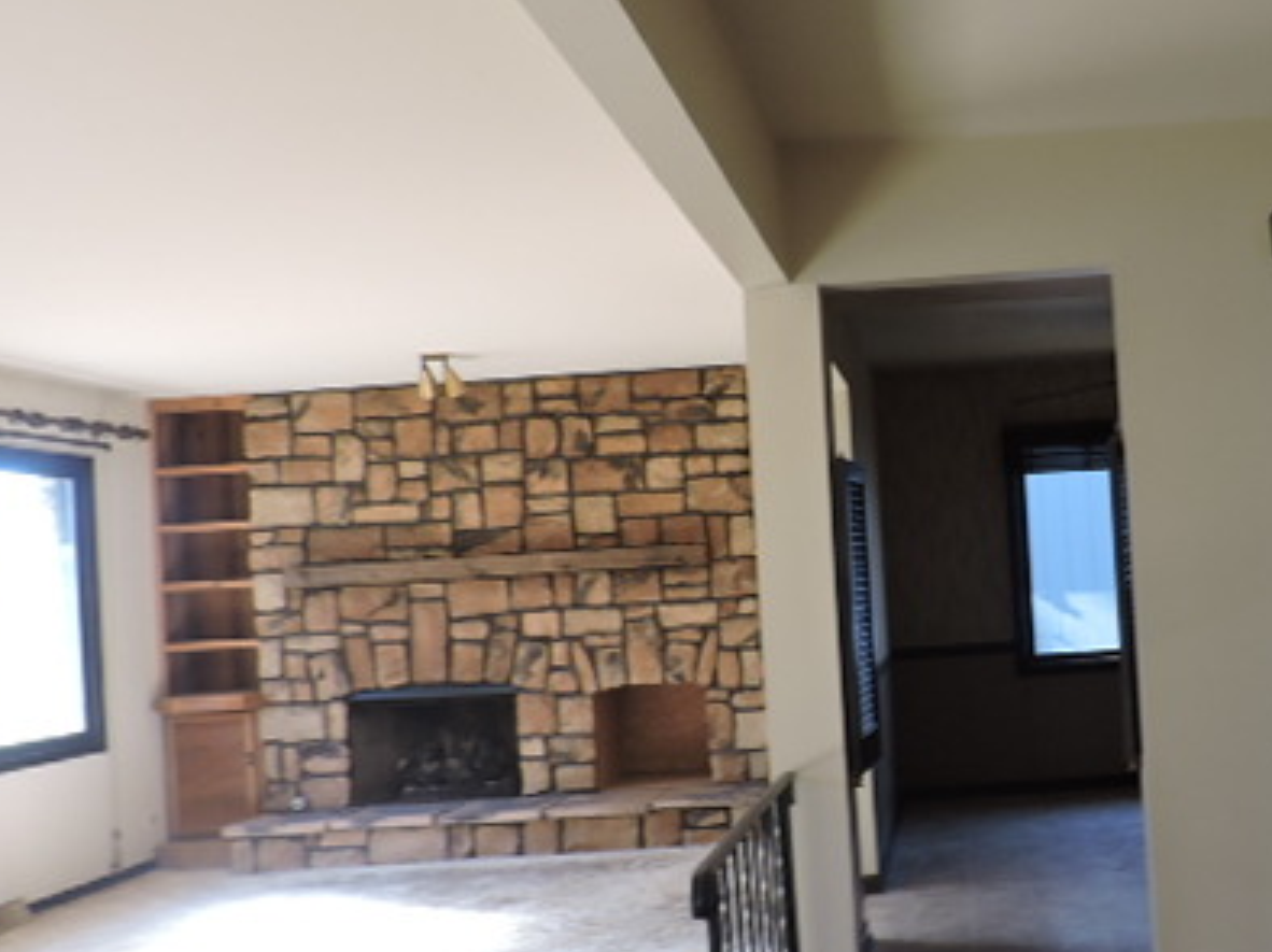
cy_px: 536
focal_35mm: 39
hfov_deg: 45.9
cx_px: 981
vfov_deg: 36.7
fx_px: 1432
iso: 110
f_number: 3
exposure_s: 1/30
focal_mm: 4.3
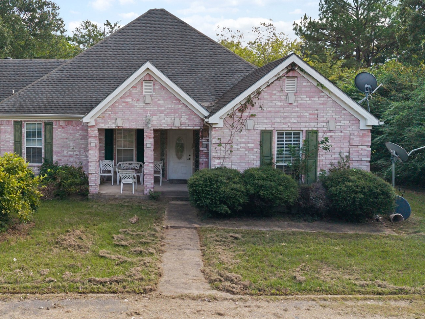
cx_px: 114
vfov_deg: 37.6
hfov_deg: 47.4
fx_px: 467
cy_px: 127
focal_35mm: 38
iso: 200
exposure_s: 1/50
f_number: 1.8
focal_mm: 8.67
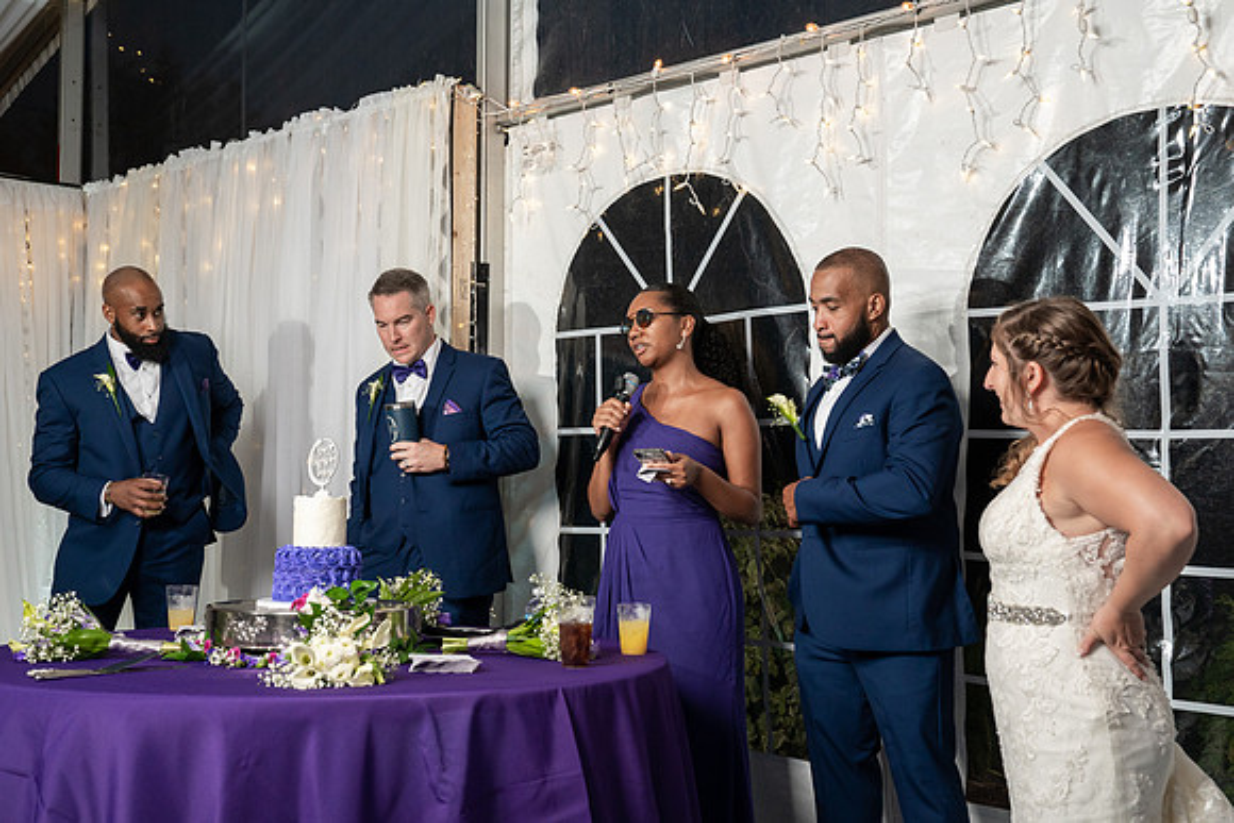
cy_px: 412
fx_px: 1408
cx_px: 617
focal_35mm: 41
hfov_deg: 47.3
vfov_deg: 32.6
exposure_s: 1/200
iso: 1600
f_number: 5.6
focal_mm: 41
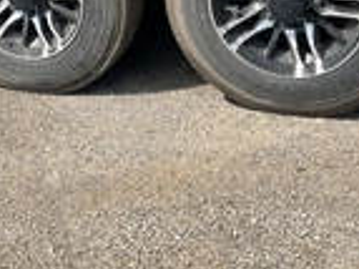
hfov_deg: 23.8
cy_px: -15
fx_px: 839
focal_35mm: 81
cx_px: 75
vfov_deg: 17.6
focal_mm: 3
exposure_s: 1/978
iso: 25
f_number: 1.8
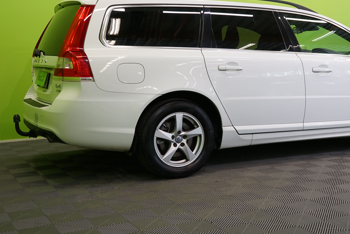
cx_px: 233
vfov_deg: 25.0
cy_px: 88
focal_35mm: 54
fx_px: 525
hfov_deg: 36.5
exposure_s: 1/40
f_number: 6.3
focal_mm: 33
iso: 500
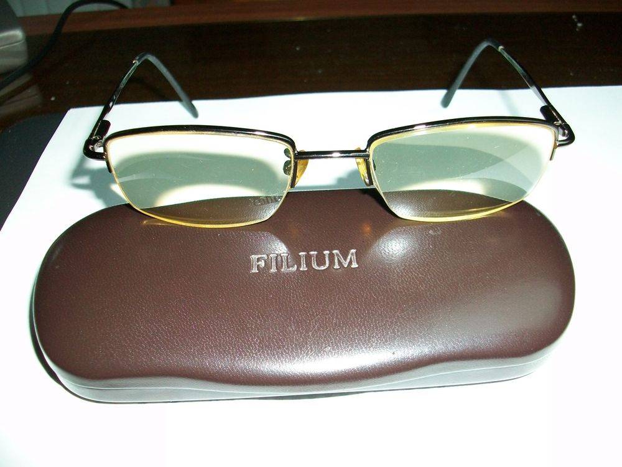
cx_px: 311
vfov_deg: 41.8
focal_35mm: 34
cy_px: 234
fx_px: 611
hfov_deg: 54.0
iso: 120
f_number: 2.8
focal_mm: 5.7
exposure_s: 1/60
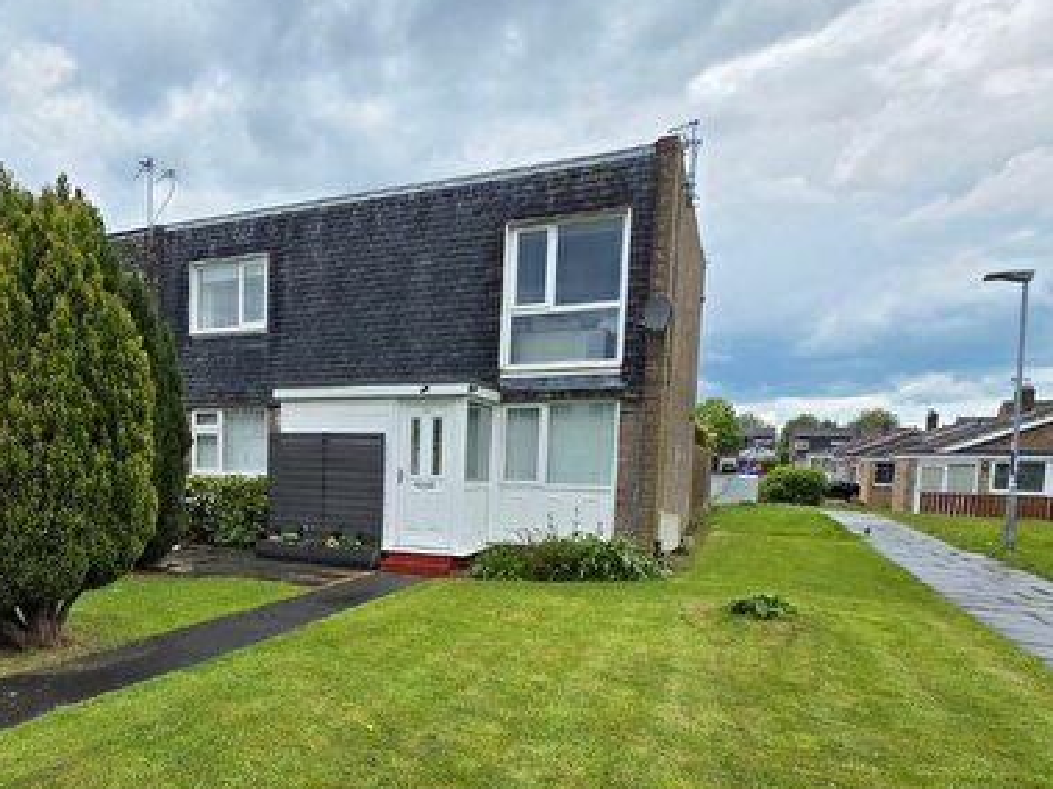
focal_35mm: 24
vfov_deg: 55.5
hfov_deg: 68.7
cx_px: 317
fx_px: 730
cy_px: 532
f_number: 1.9
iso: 40
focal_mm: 2.2
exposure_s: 1/1307
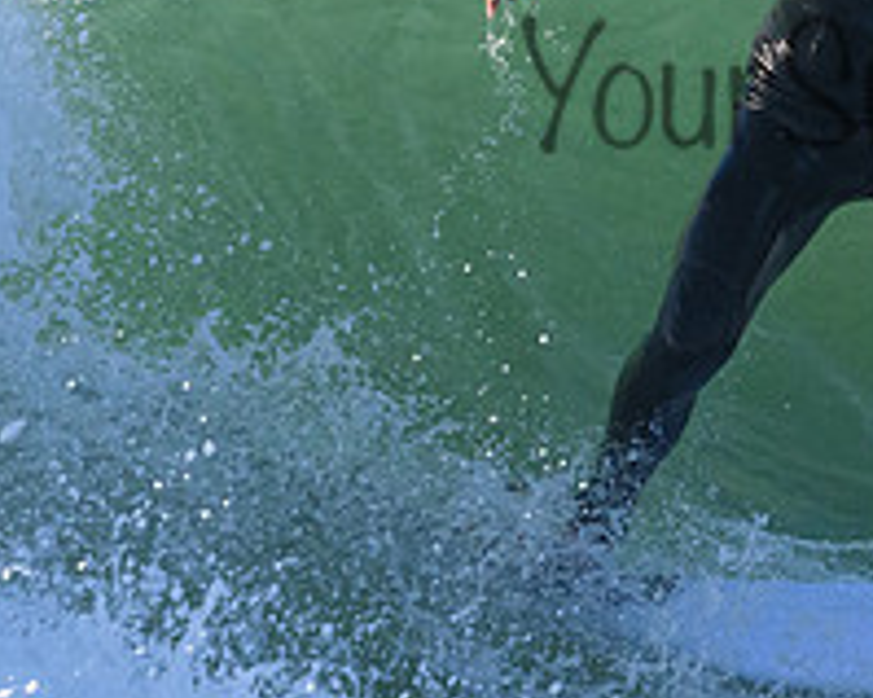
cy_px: -171
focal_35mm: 1647
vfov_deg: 0.9
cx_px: 726
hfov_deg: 1.2
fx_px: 42533
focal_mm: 480
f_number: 11
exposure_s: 1/2000
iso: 3200
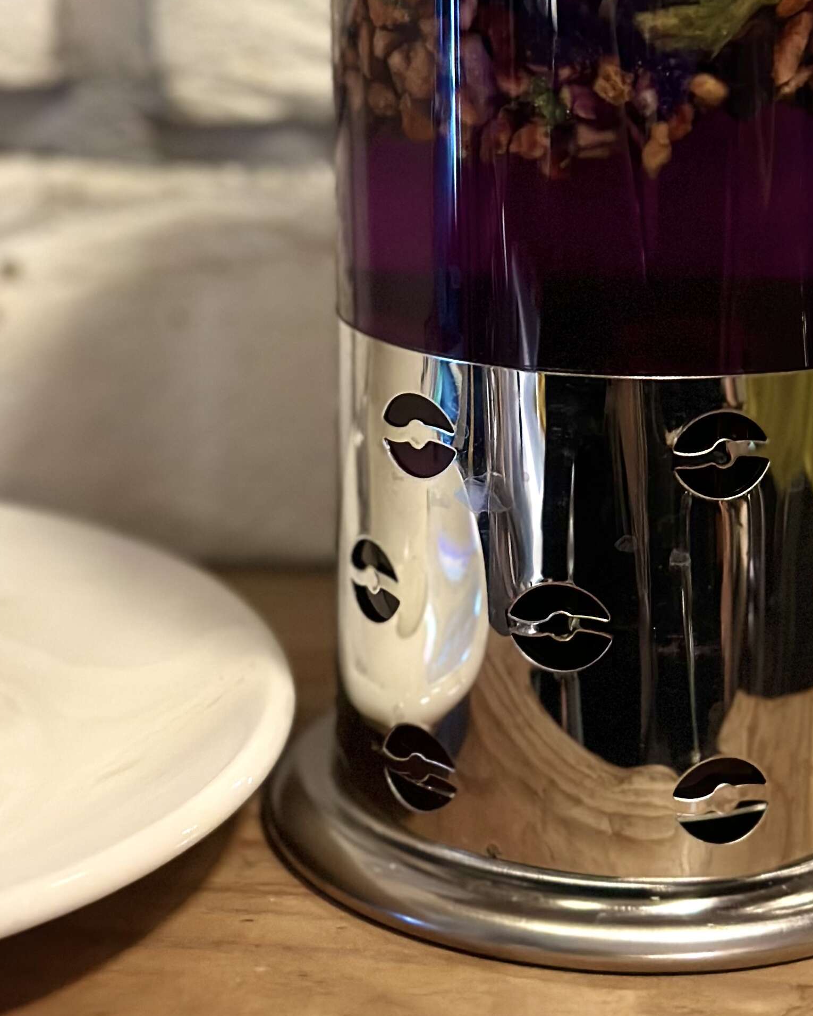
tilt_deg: -6.9
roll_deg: -0.3
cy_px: -40
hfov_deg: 15.7
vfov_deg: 18.9
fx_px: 2947
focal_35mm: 98
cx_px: 321
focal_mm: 6.86
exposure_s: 1/33
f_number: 1.78
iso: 400
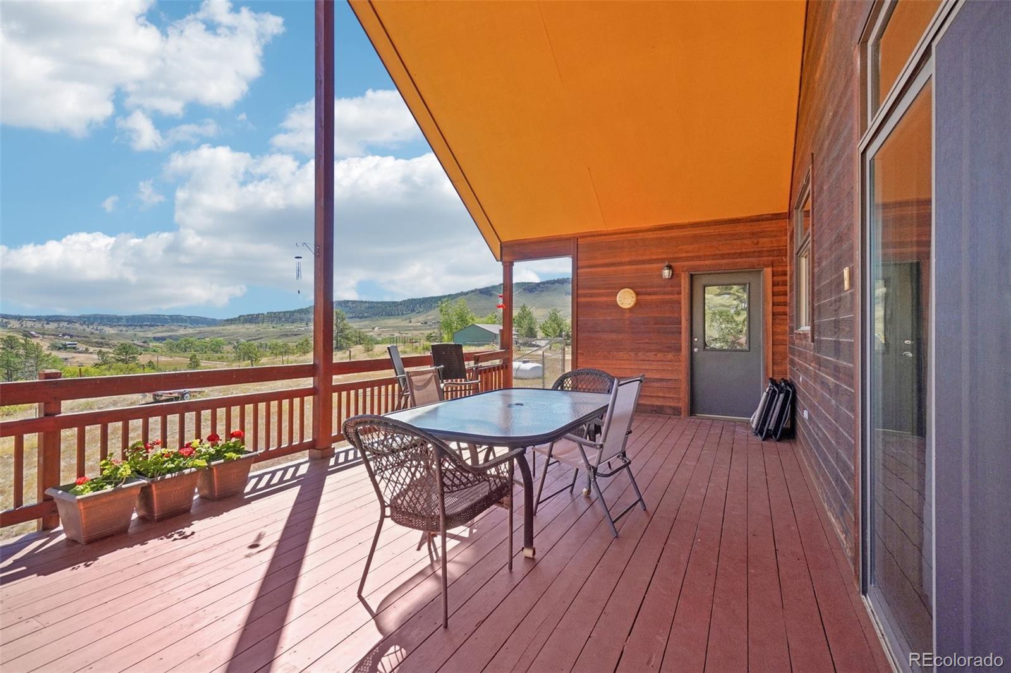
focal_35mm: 16
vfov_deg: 72.0
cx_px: 506
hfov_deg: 95.0
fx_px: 463
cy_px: 336
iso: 400
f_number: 9
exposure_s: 1/200
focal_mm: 11
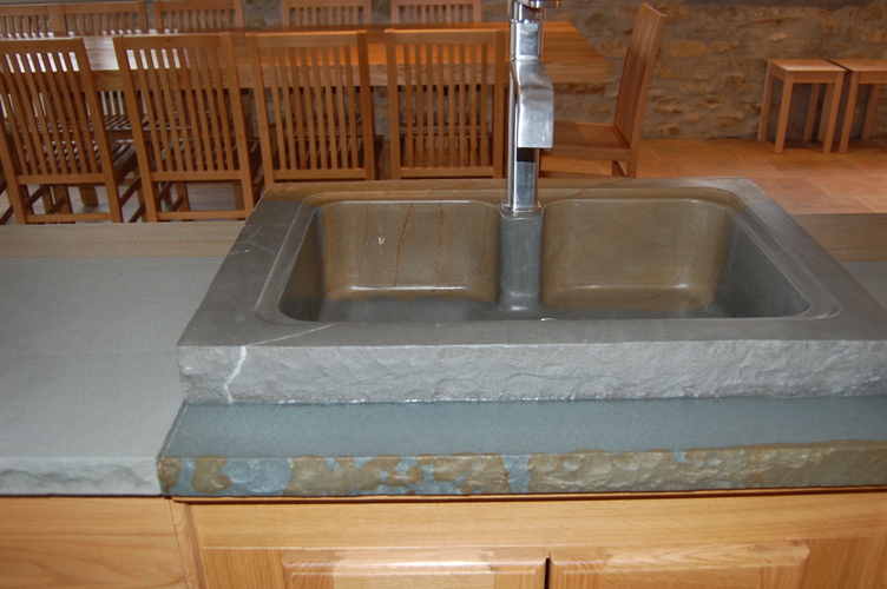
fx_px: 849
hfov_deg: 55.1
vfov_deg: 38.3
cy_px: 294
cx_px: 444
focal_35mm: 34
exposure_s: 1/60
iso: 400
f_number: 3.8
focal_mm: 23
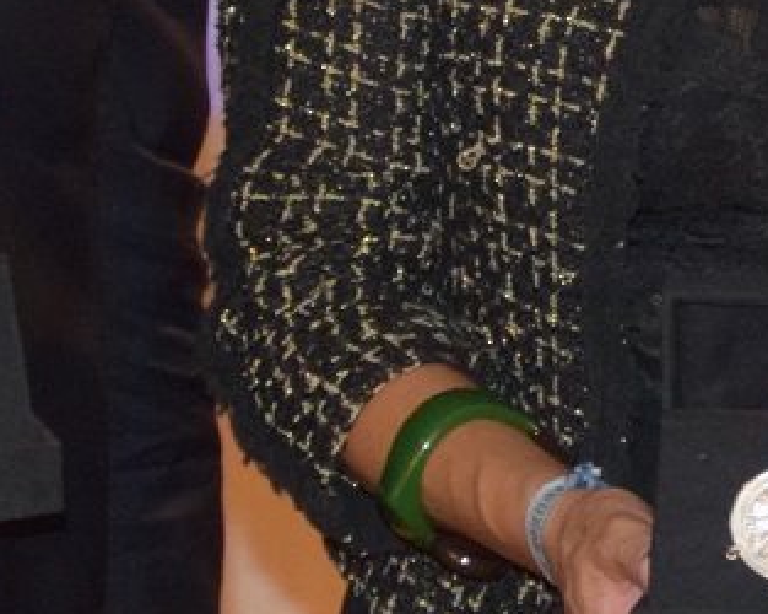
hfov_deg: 7.4
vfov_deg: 5.9
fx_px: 5883
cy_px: -403
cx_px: 770
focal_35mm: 259
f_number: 4.2
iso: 1800
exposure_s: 1/60
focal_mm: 32
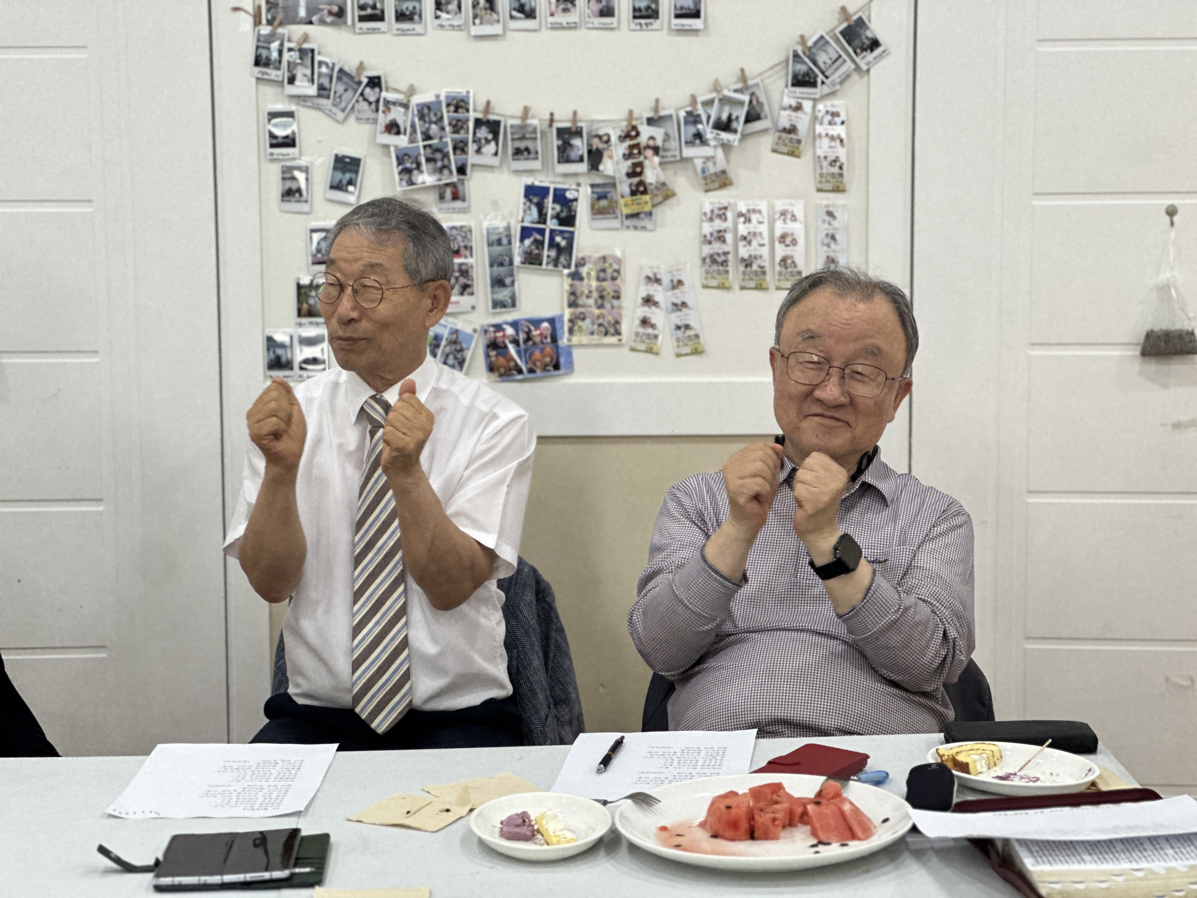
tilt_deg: -5.9
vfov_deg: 19.1
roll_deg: -0.2
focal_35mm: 77
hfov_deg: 25.3
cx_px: 598
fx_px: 2663
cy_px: 449
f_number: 2.8
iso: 160
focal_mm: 9
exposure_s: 1/40
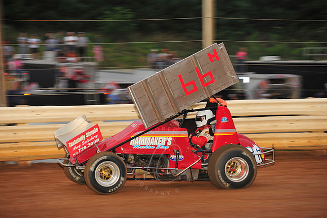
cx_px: 164
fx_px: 1679
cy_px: 109
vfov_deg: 7.4
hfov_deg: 11.1
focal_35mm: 185
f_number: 6.3
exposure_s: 1/320
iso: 1000
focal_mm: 185
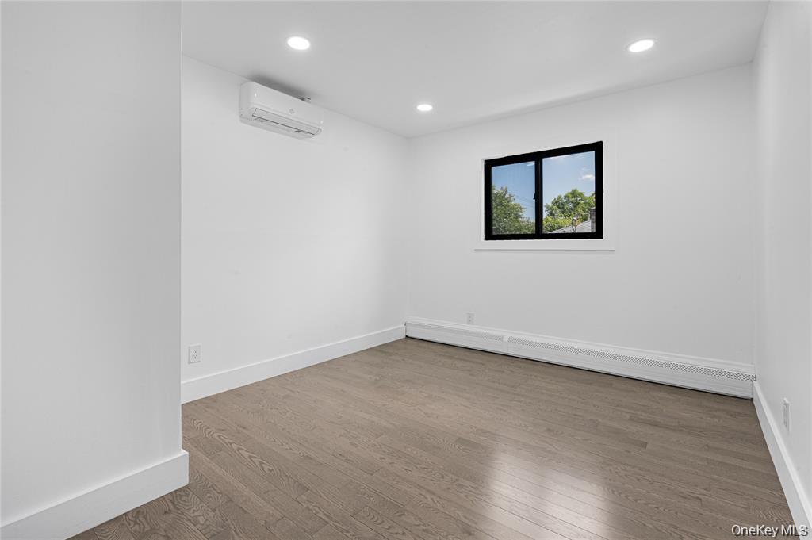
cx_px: 406
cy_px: 270
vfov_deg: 73.7
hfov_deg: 96.8
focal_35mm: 16
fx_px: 361
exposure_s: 1/13
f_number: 14
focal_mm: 16
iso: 640
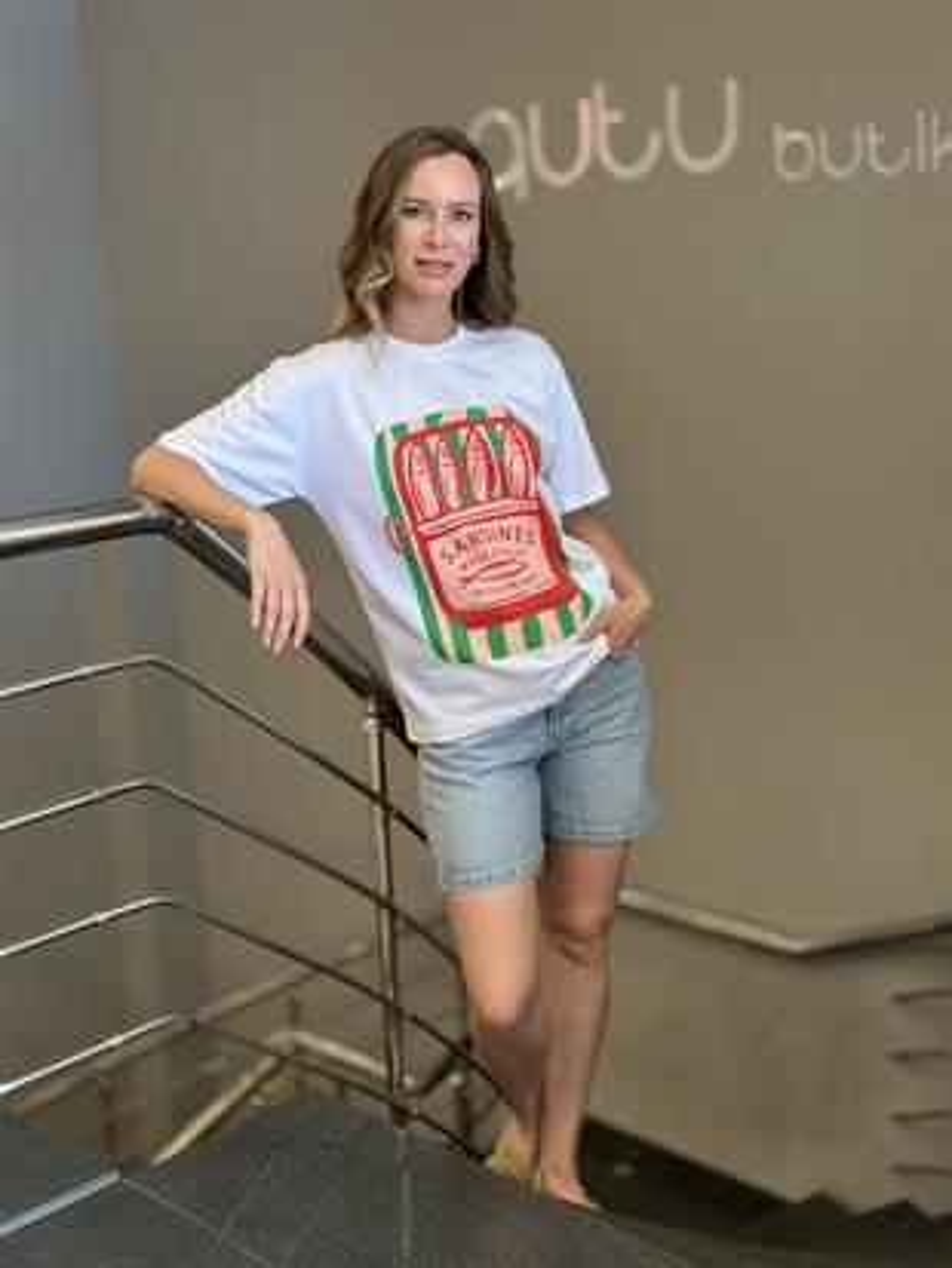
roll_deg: +2.2
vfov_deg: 39.6
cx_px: 476
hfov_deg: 30.3
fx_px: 1759
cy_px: 634
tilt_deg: -13.3
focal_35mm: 48
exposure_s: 1/50
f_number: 1.78
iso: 64
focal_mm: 6.86
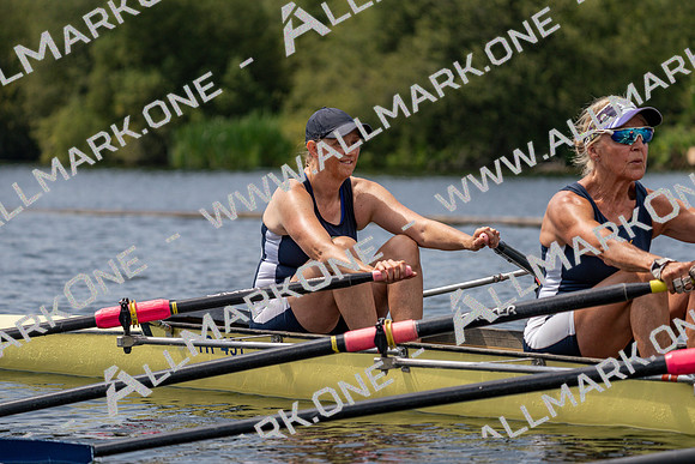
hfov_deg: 10.3
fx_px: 3862
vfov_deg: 6.9
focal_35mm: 200
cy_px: 232
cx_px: 348
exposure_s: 1/1600
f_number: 5.6
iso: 250
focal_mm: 200
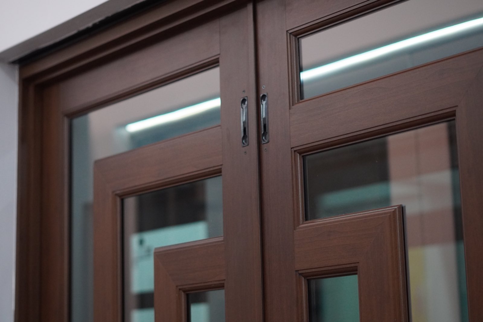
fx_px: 1006
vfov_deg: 18.2
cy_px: 161
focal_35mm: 75
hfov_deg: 27.0
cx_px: 242
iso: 2500
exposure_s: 1/160
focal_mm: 50
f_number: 2
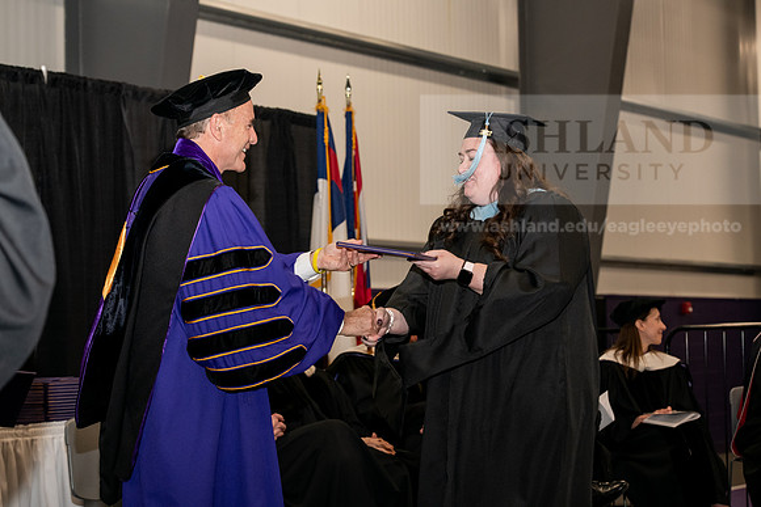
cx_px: 380
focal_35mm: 85
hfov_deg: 23.9
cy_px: 254
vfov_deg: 16.1
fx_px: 1797
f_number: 5.6
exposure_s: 1/200
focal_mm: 85
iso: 1600
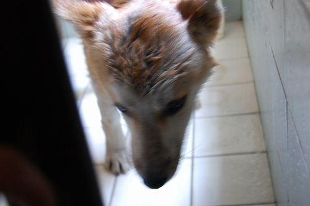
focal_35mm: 57
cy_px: 103
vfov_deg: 23.7
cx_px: 155
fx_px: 490
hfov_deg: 35.1
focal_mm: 38
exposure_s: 1/8
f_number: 5
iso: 800
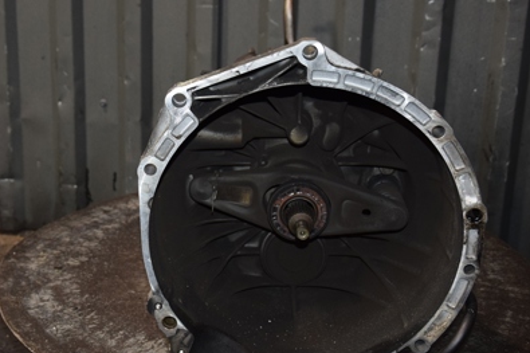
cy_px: 157
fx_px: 1001
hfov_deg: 29.3
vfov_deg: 20.0
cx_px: 145
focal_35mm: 68
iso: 800
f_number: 5
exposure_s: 1/60
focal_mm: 28
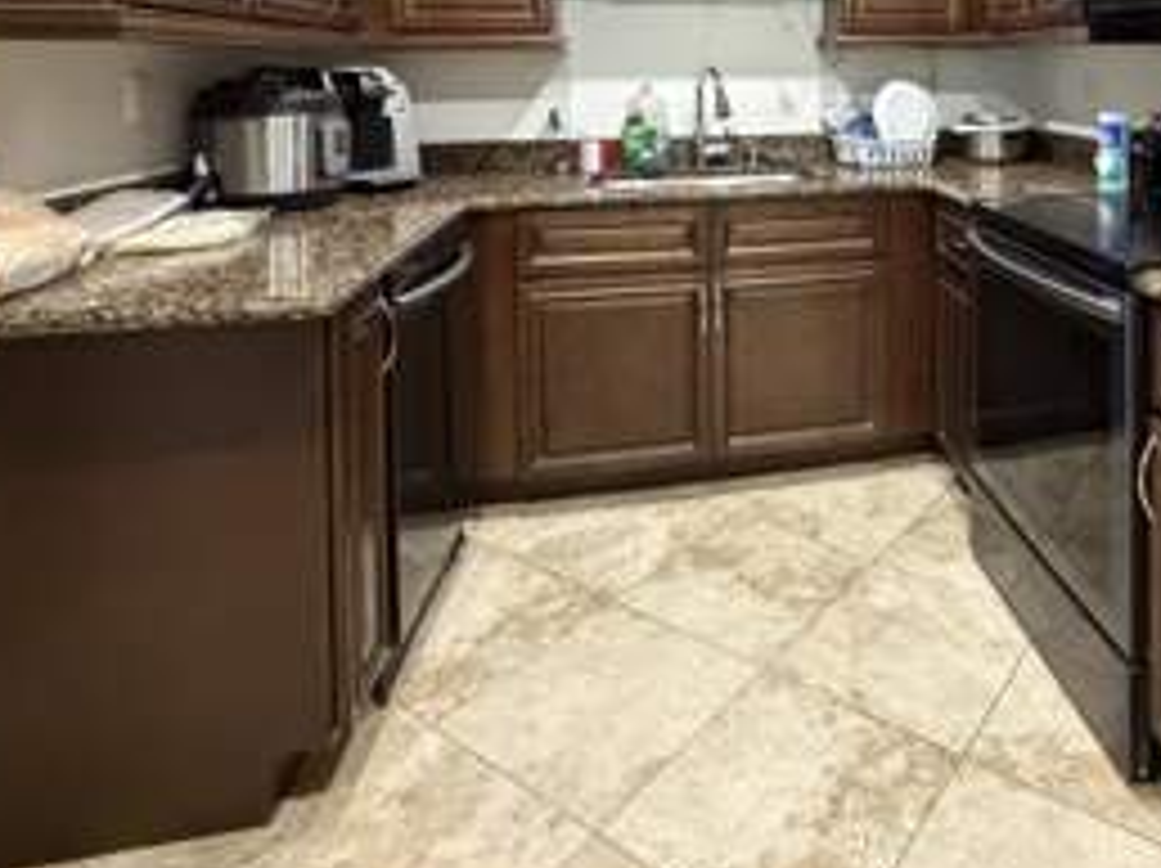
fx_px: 871
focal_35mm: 26
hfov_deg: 63.4
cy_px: 83
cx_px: 873
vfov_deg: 47.5
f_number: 2.2
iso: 800
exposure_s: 1/60
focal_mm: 2.22
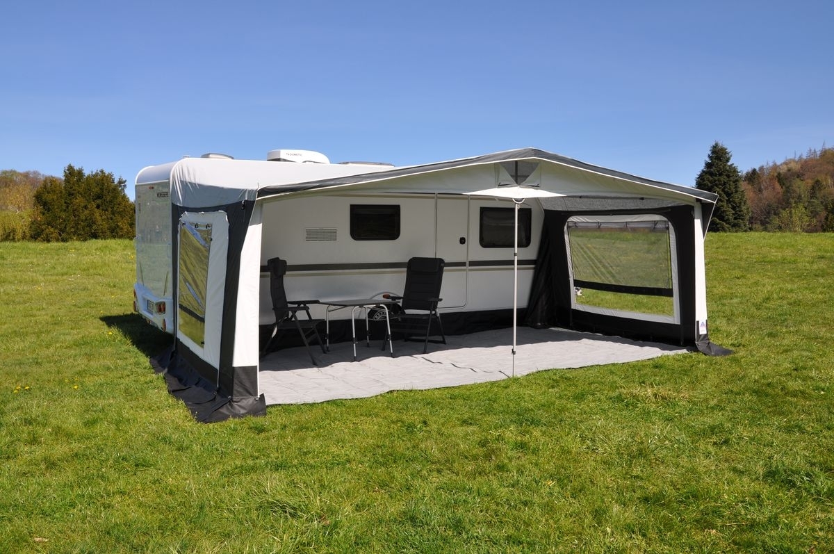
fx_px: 764
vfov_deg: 39.9
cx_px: 417
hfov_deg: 57.3
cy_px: 277
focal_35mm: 33
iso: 200
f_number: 10
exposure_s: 1/400
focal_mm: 22
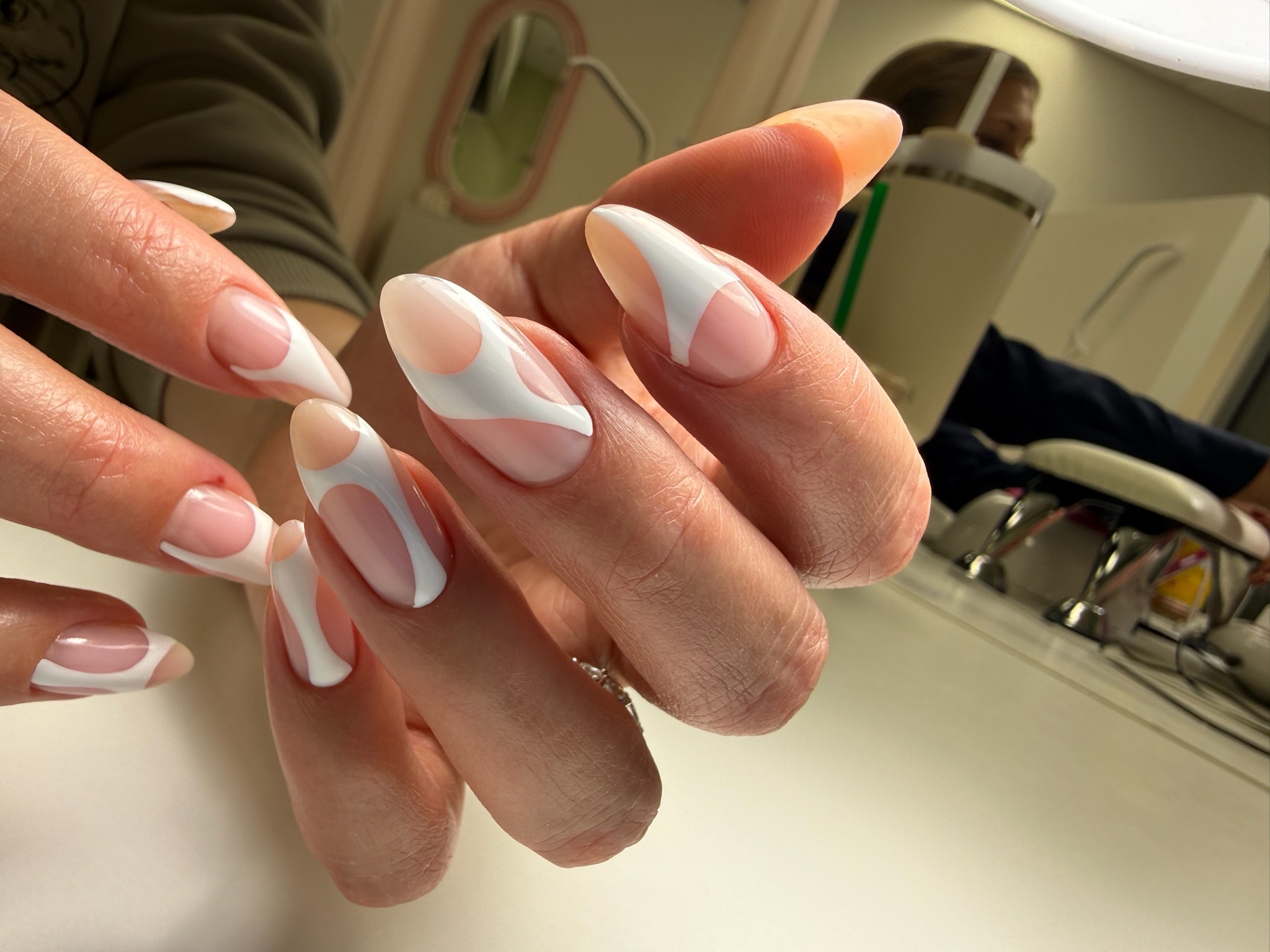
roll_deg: -22.1
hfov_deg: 71.6
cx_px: 635
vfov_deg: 56.8
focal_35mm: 24
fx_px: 881
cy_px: 476
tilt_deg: -11.6
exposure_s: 1/140
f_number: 2.2
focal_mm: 2.22
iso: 40
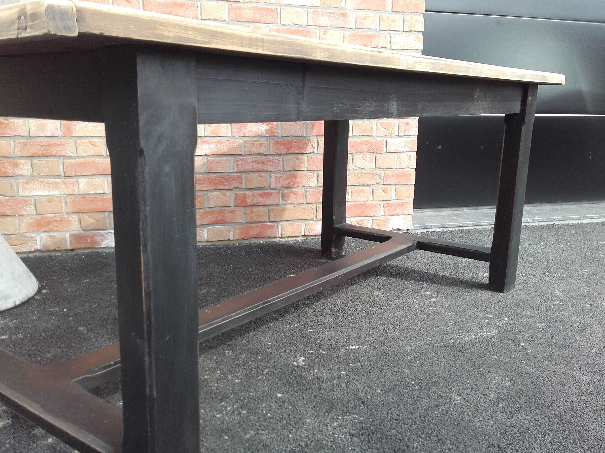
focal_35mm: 33
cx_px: 306
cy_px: 230
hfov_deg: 55.4
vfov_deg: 42.9
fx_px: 577
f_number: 2.2
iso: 50
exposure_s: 1/166
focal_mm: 3.31
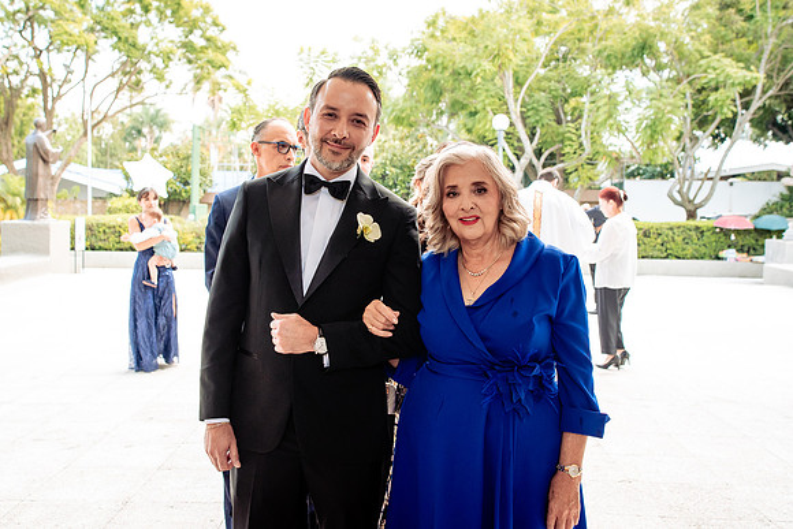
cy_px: 228
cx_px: 369
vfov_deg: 33.0
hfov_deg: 47.8
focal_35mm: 41
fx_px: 893
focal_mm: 35
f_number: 5
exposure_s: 1/200
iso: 800
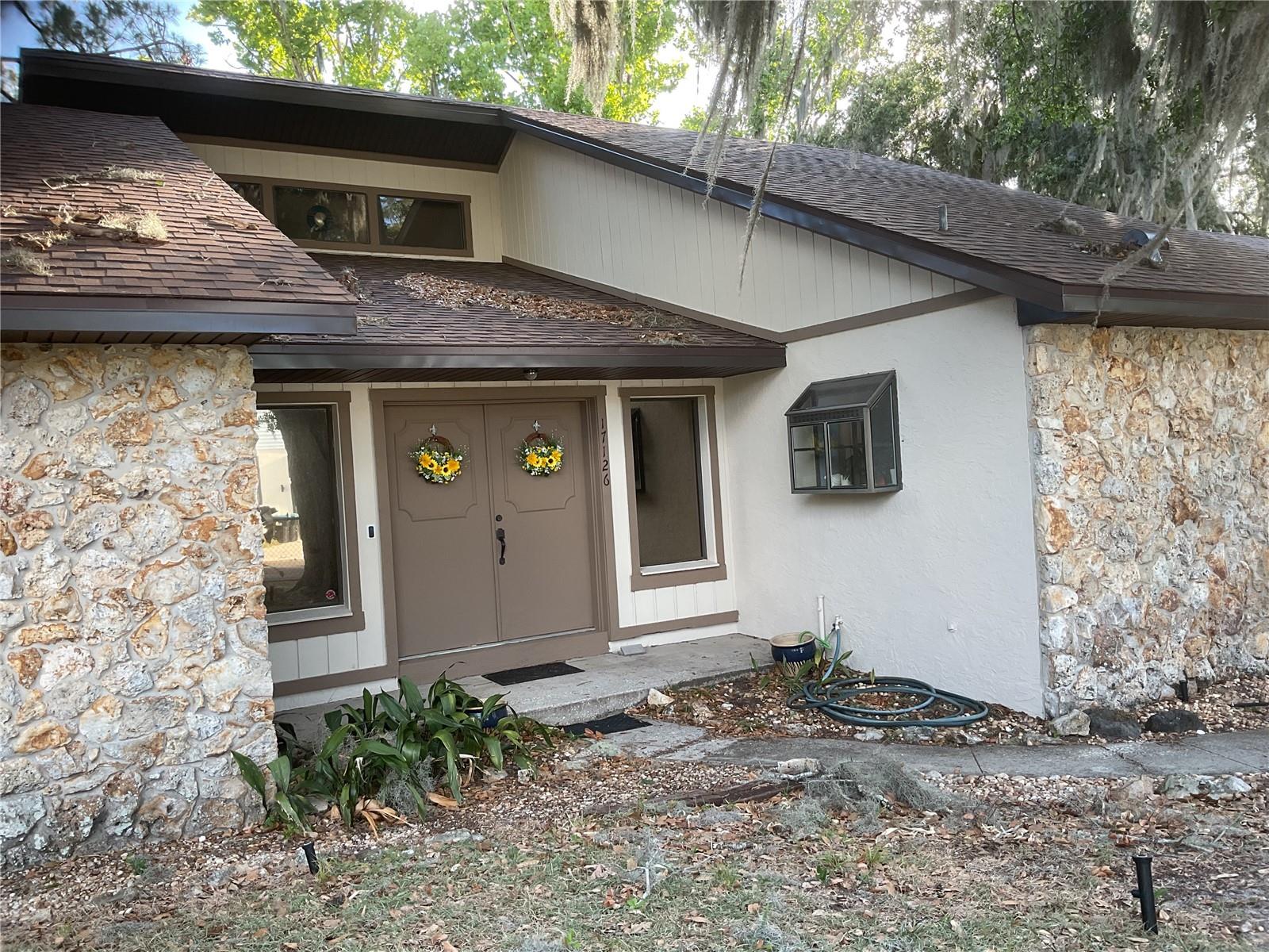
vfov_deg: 48.2
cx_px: 634
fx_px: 1063
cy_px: 476
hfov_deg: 61.7
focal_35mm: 29
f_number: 1.8
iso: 32
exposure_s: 1/120
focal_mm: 3
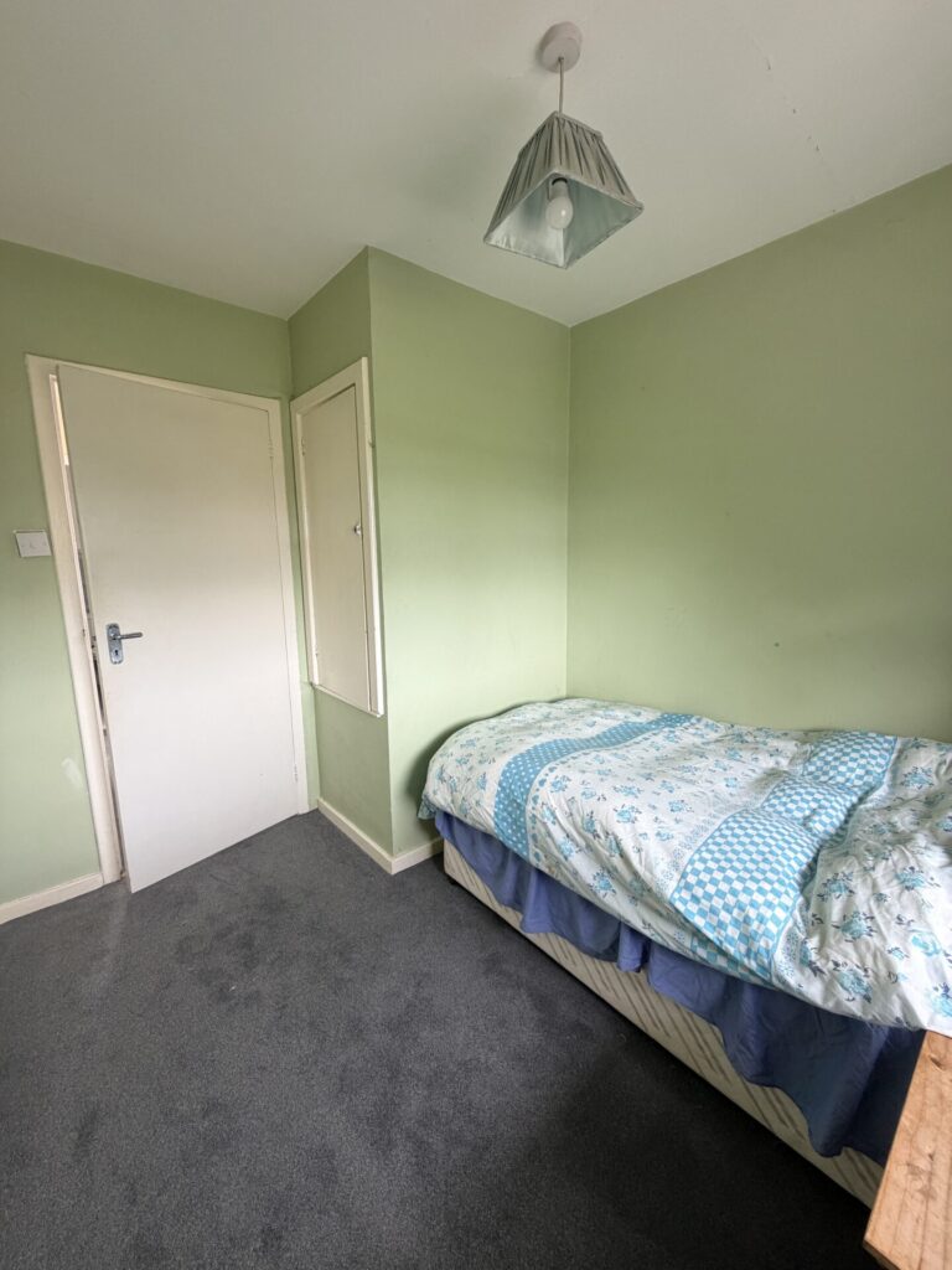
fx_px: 513
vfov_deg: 102.1
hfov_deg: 85.7
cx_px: 476
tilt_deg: -9.7
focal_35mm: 14
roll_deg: +0.2
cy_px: 635
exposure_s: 1/121
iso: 250
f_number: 2.2
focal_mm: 2.22
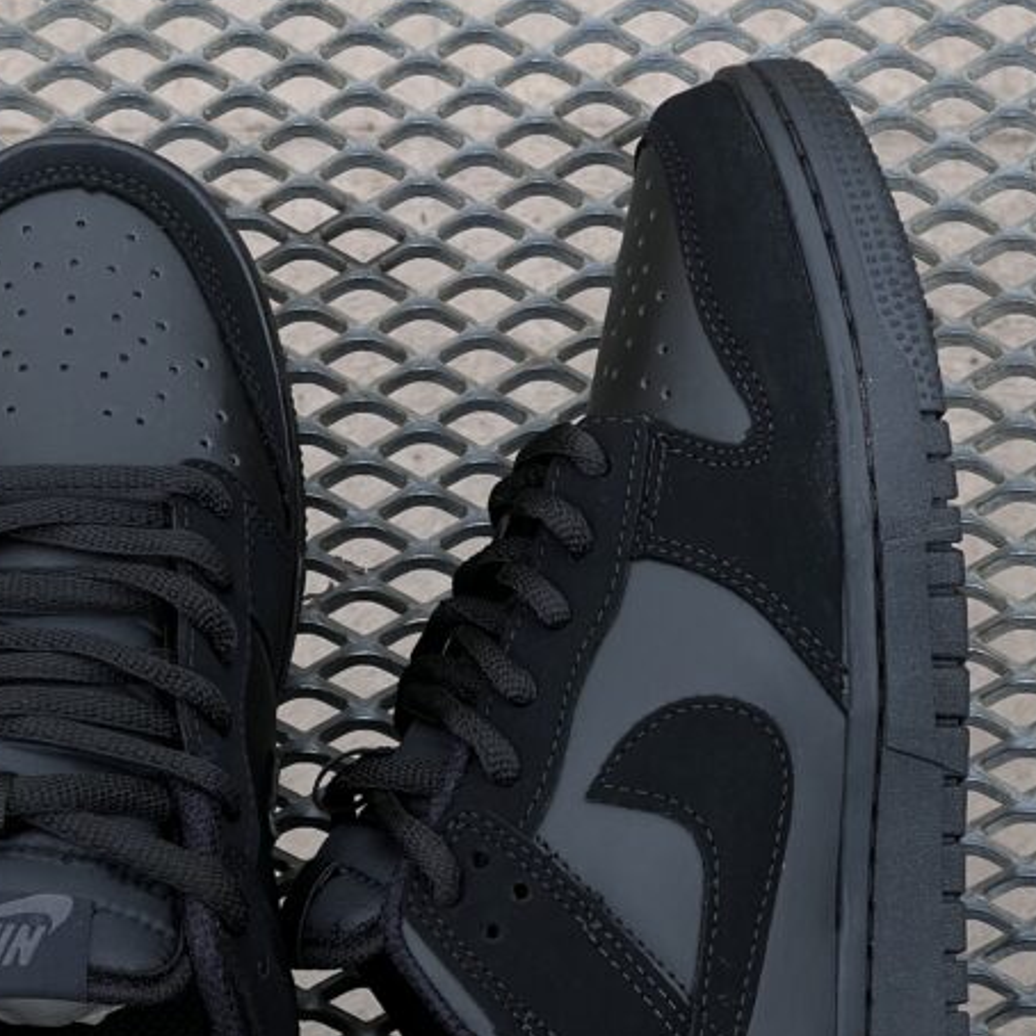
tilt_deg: -82.8
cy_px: 774
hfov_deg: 14.5
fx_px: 4063
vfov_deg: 14.5
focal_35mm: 120
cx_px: 395
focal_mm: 9
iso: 32
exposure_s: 1/116
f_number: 2.8
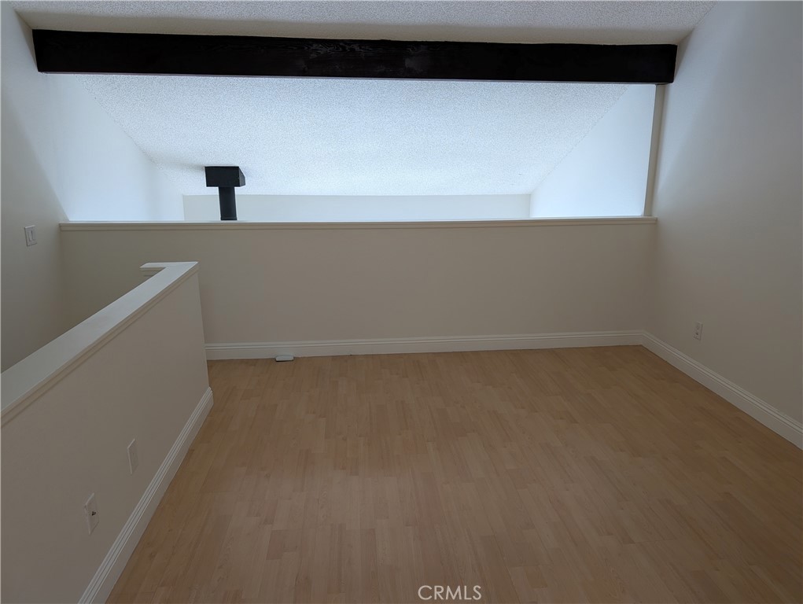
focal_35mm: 24
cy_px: 302
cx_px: 402
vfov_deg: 56.9
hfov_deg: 71.5
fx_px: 557
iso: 114
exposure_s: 1/125
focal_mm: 6.9
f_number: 1.68
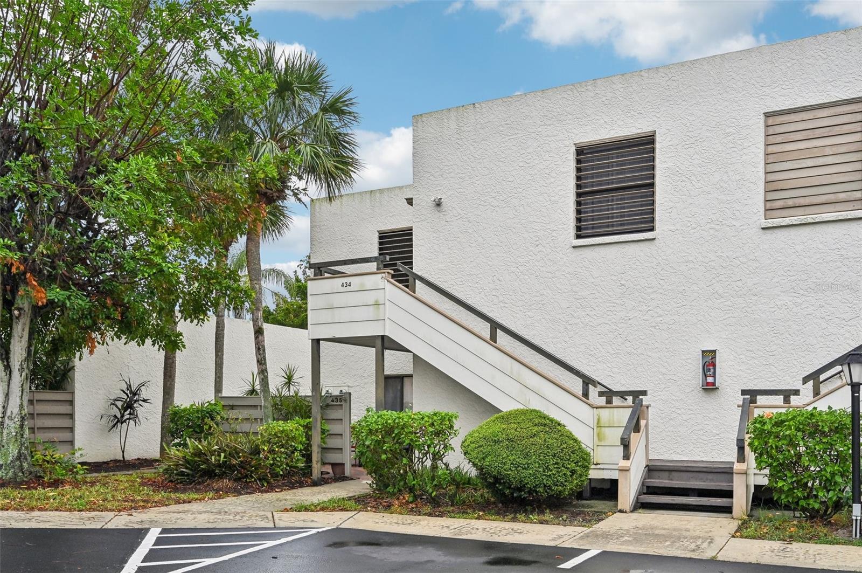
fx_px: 718
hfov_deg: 62.0
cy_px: 286
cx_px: 431
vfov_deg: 43.5
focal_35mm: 30
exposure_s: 1/400
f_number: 8
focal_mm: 30
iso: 400
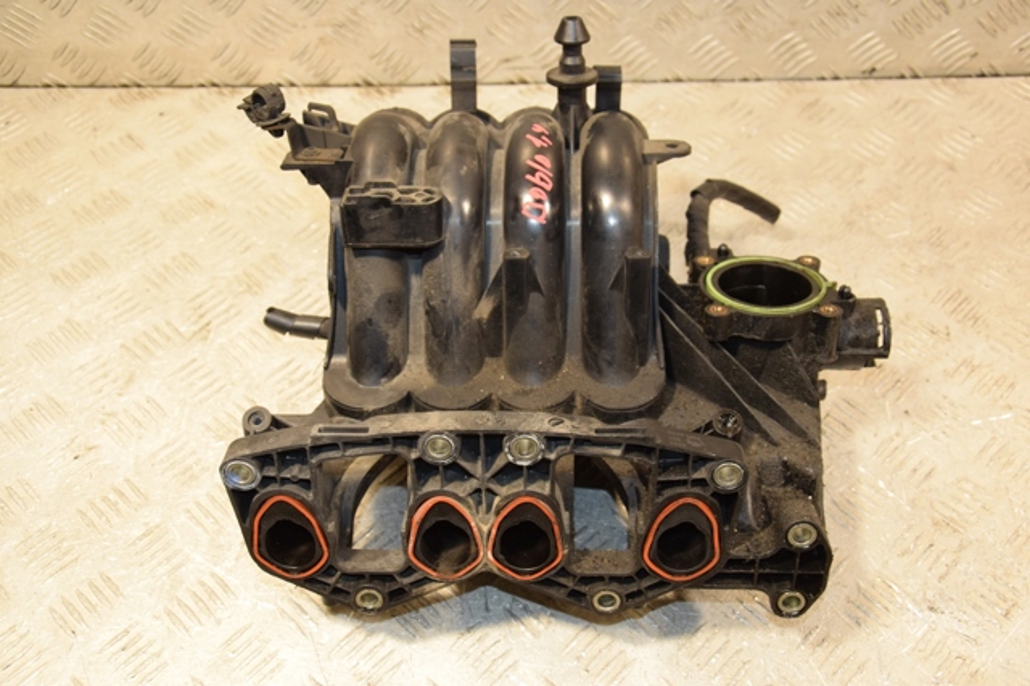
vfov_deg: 34.2
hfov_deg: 49.6
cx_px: 515
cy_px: 343
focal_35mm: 39
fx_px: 1115
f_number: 5
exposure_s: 1/125
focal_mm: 26
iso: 800
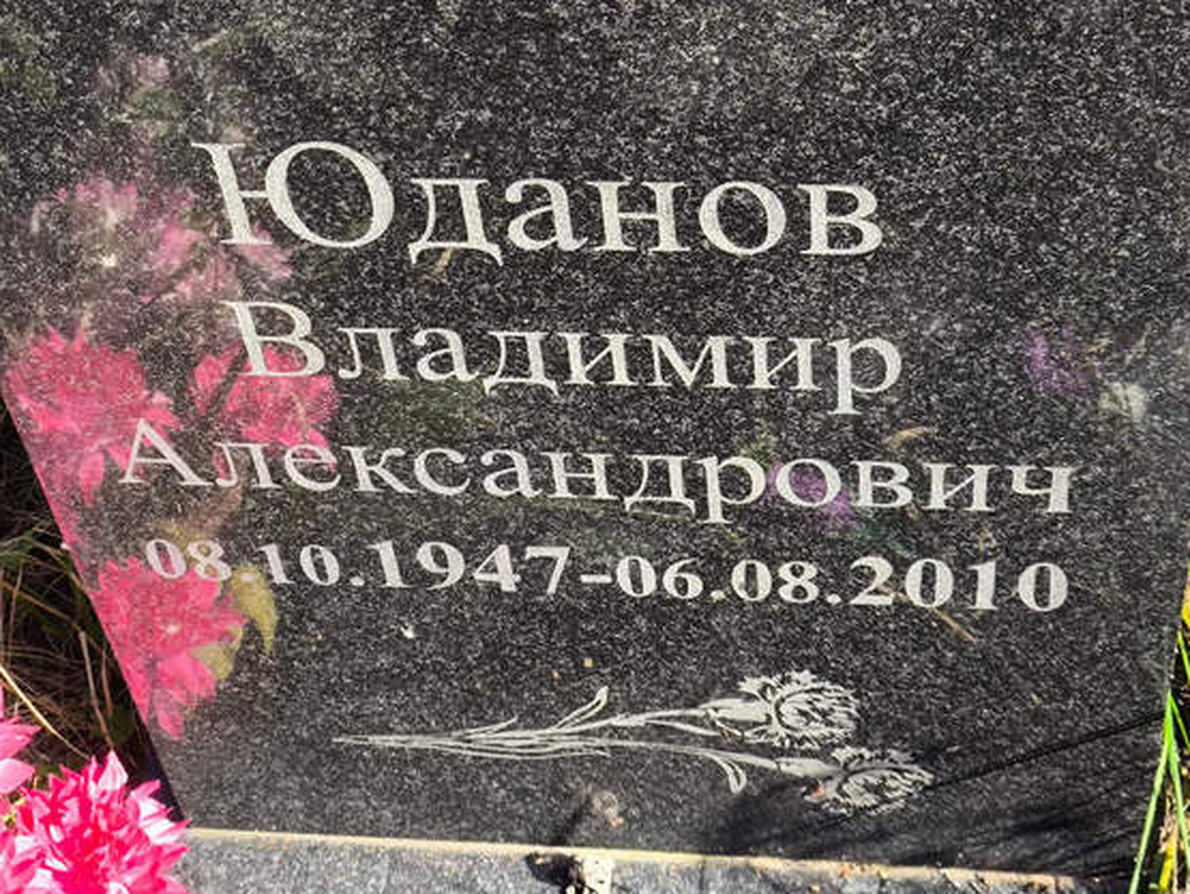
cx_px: 563
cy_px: 307
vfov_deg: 20.4
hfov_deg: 27.0
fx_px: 2477
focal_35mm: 72
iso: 50
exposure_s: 1/470
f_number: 1.7
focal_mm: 4.71
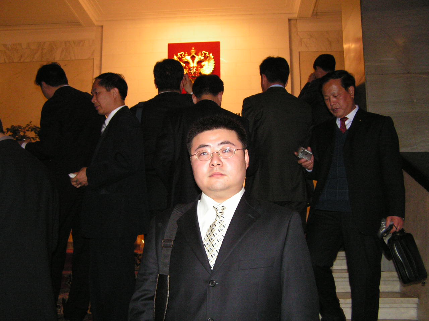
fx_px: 471
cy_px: 160
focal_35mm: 38
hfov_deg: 49.0
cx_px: 214
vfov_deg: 37.7
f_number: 2.8
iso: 200
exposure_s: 1/40
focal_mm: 6.3
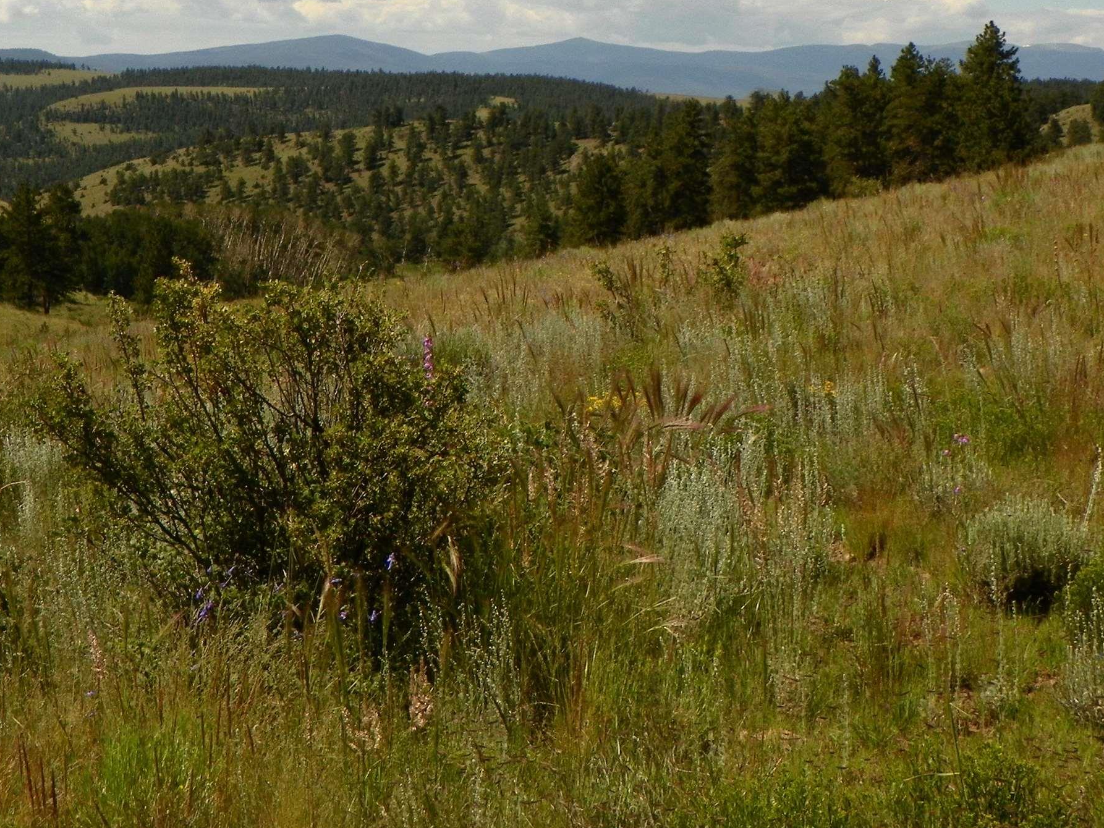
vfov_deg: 17.0
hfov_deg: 22.8
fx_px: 2743
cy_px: 135
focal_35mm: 86
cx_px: 585
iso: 64
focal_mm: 8.9
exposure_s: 1/640
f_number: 5.6
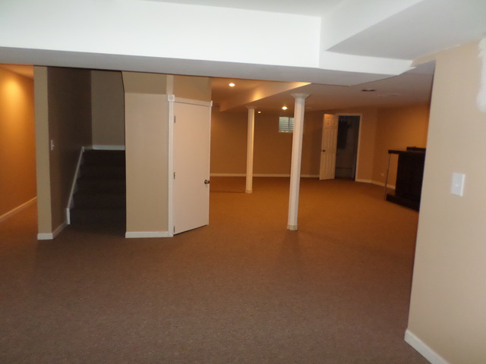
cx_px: 243
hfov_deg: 69.4
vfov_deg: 54.9
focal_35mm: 25
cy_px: 182
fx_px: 351
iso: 320
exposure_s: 1/30
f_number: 2.5
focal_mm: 4.5
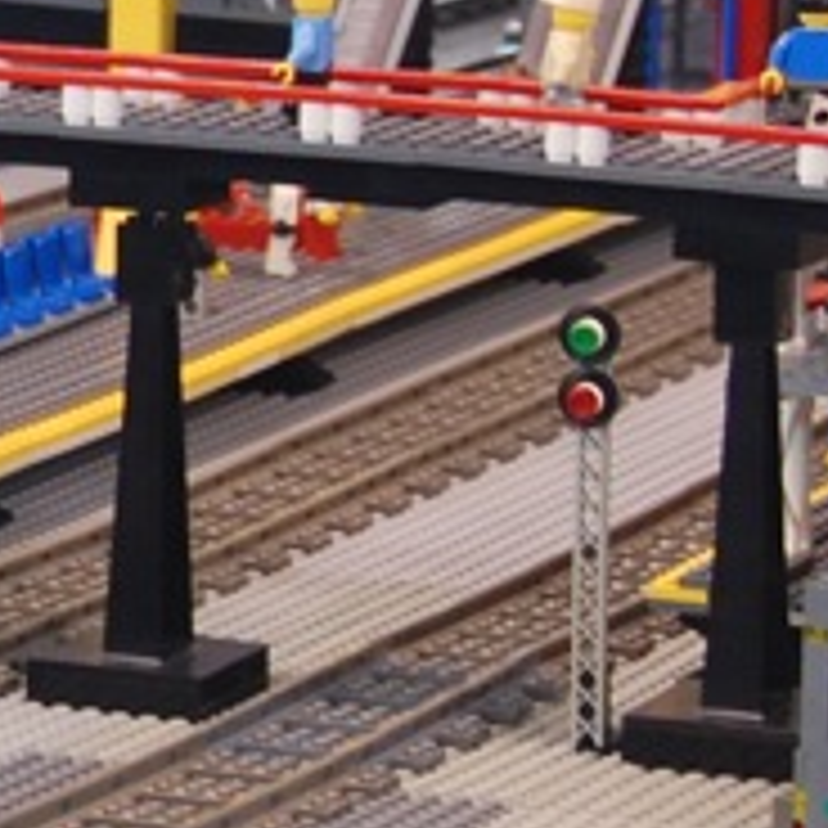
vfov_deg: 6.5
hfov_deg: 6.3
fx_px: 7280
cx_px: -878
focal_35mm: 269
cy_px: 74
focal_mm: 38
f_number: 6.3
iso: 400
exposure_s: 1/3
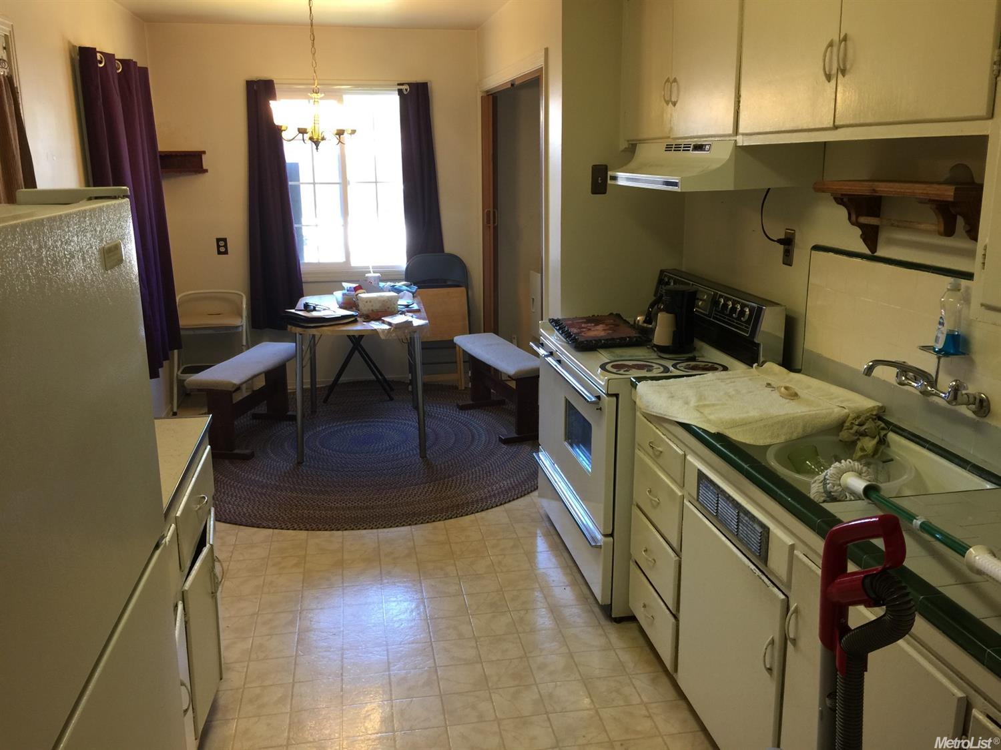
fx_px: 838
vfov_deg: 48.2
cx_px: 500
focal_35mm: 29
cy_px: 375
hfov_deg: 61.7
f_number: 2.2
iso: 32
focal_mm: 4.15
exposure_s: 1/15
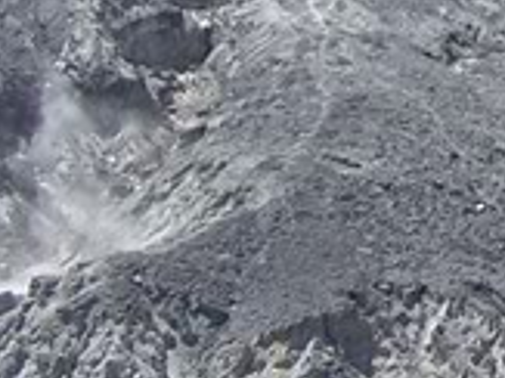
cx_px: 1066
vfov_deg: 7.8
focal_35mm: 187
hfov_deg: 9.7
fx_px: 2726
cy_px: -226
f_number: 4
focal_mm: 6.3
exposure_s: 1/500
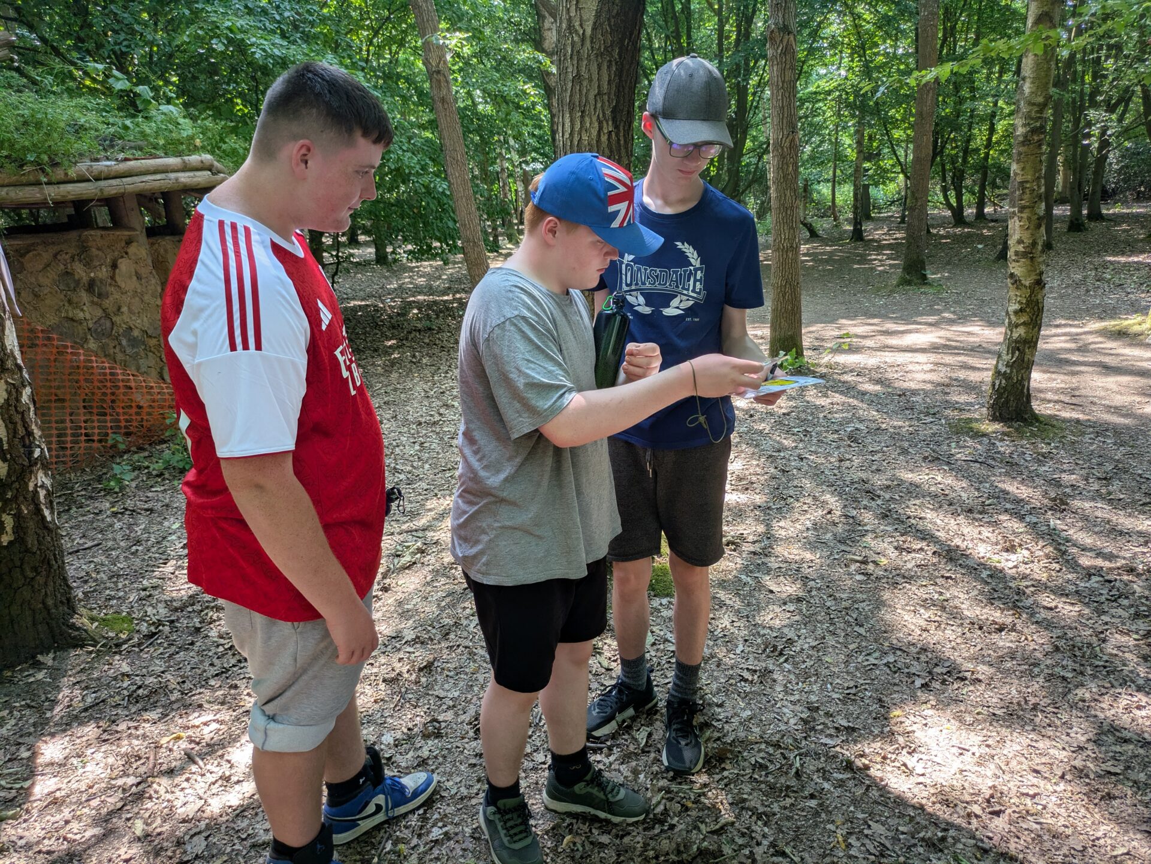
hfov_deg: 69.4
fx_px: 832
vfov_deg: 54.9
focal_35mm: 25
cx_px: 576
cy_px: 432
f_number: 1.89
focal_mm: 5.43
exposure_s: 1/100
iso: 49
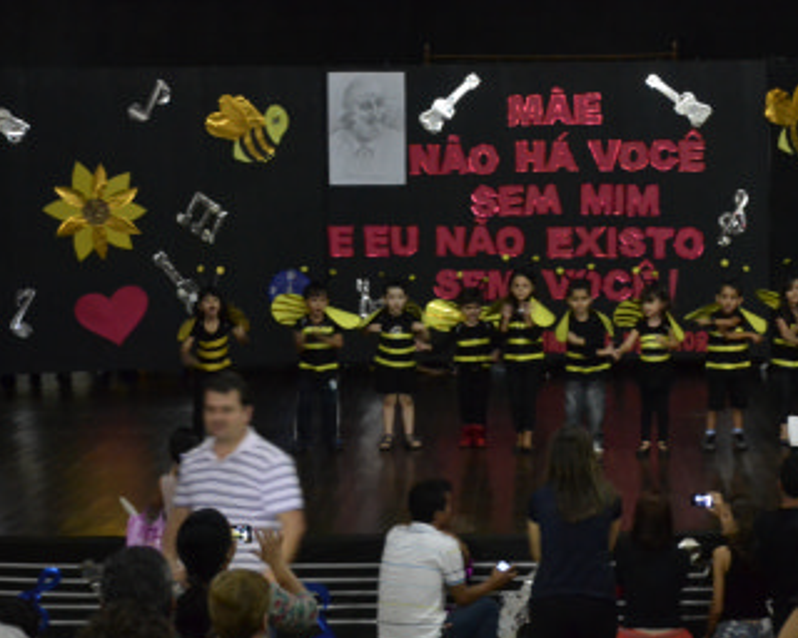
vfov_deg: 14.0
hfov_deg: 17.3
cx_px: 621
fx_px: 2598
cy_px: 407
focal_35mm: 110
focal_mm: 50
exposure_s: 1/25
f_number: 4.8
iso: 3200
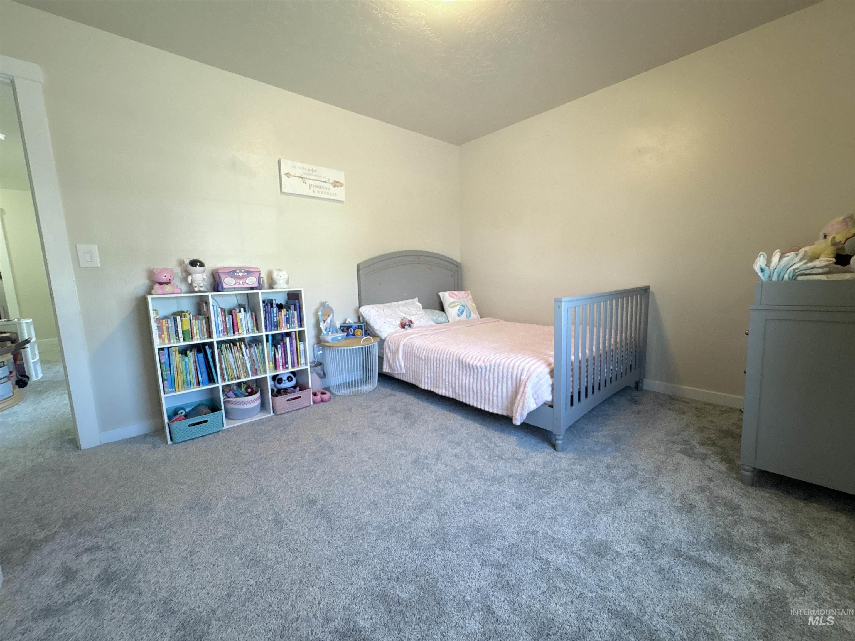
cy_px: 320
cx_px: 428
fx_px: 346
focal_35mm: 14
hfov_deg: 102.1
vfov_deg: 85.7
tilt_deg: -7.7
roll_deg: +1.4
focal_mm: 2.22
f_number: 2.2
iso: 250
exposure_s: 1/60
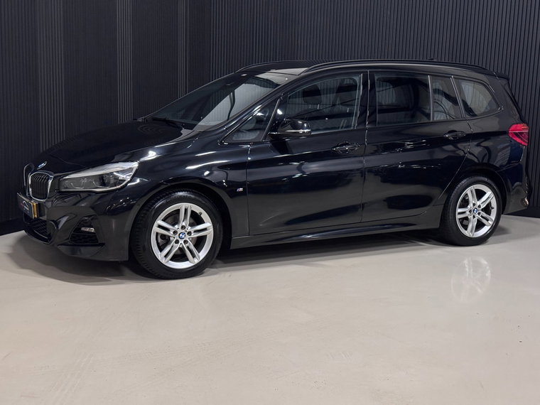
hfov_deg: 39.7
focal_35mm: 48
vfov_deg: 30.3
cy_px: 202
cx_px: 270
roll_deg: -1.1
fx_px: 749
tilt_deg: -8.8
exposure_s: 1/25
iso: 500
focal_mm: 6.76
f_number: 1.78
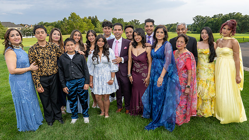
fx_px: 180
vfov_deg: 42.4
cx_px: 131
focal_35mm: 27
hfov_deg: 69.2
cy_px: 73
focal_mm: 24
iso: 450
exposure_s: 1/250
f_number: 9
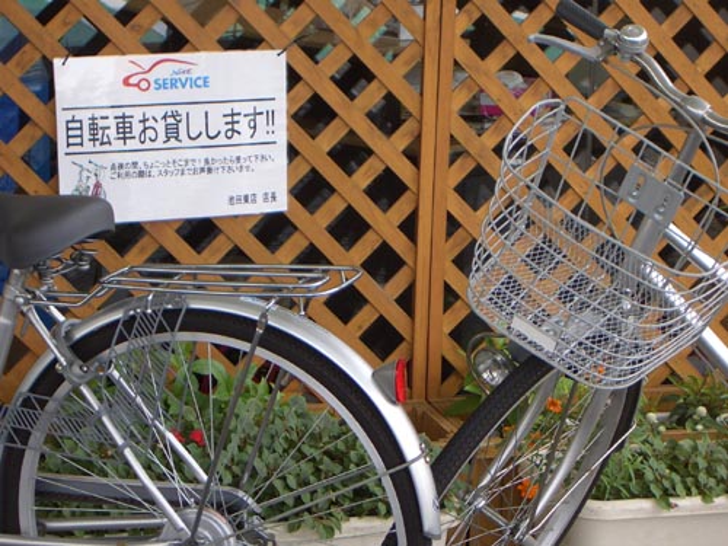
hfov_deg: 18.7
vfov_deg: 14.1
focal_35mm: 105
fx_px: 2208
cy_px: 273
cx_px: 364
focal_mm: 17.4
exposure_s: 1/125
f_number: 4.8
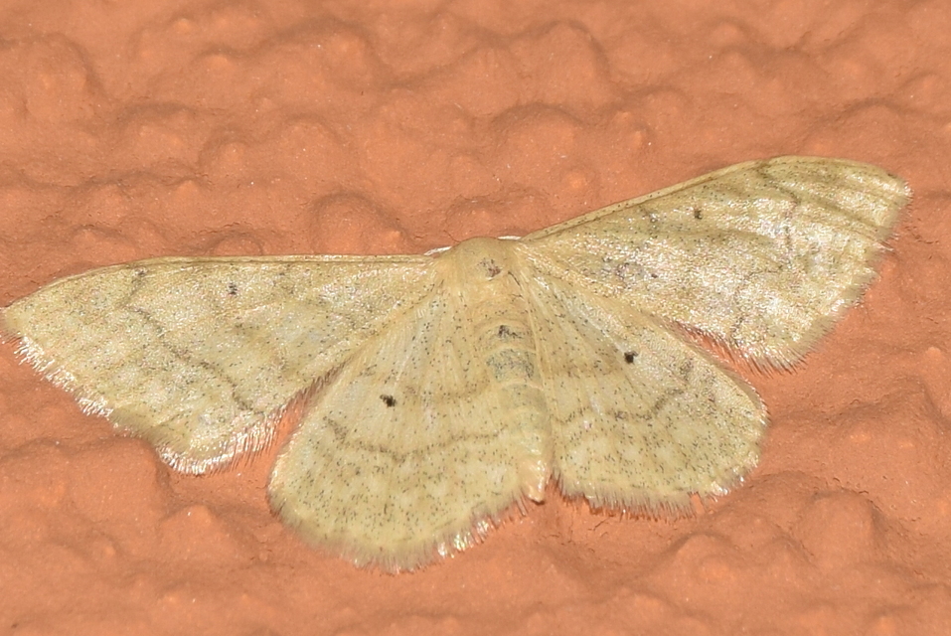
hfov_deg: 9.8
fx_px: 5552
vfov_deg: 6.6
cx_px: 476
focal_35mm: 210
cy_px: 318
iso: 100
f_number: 13
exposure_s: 1/160
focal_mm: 140
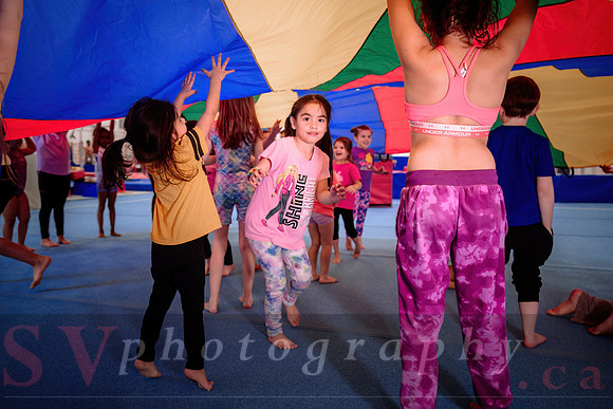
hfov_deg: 64.9
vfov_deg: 45.9
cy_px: 204
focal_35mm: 28
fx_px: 482
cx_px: 306
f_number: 3.2
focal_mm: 24
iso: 1600
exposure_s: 1/400
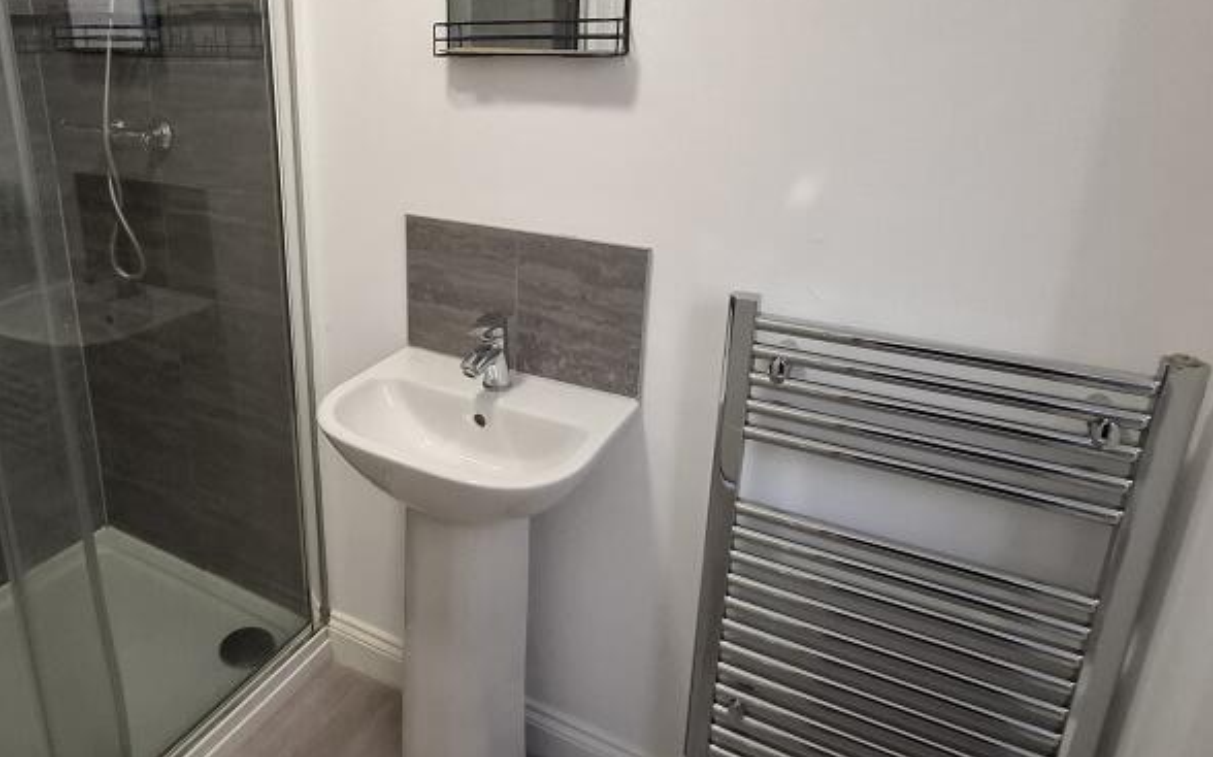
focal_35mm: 24
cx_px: 427
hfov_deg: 73.0
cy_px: 283
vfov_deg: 50.5
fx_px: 793
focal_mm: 1.74
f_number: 2.2
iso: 200
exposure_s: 1/33
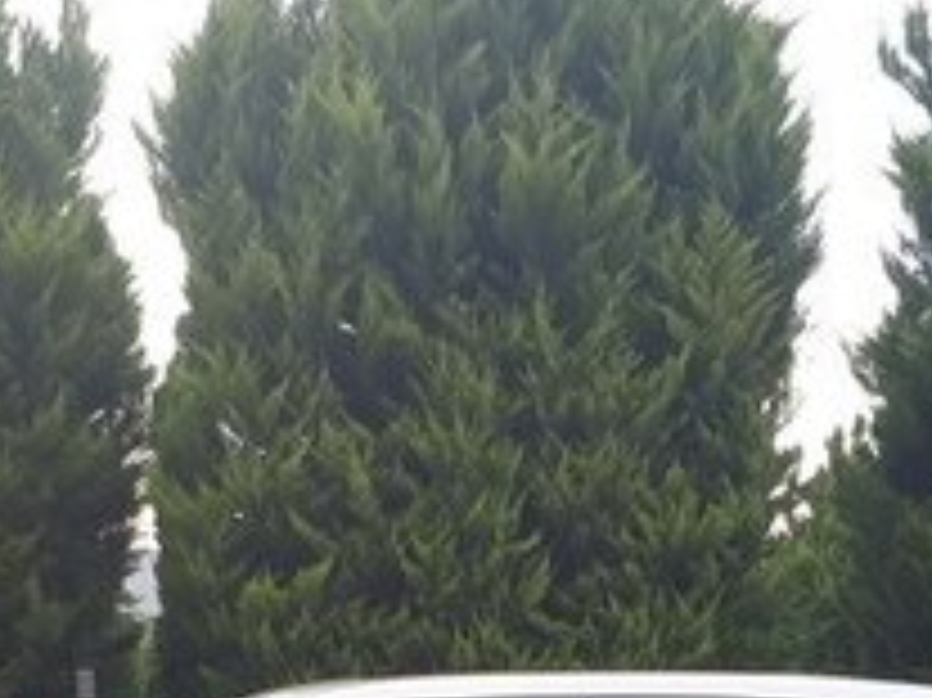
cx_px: 536
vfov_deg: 15.6
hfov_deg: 22.8
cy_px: 1079
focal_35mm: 86
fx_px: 2314
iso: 40
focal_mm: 3.6
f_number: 1.9
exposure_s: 1/121
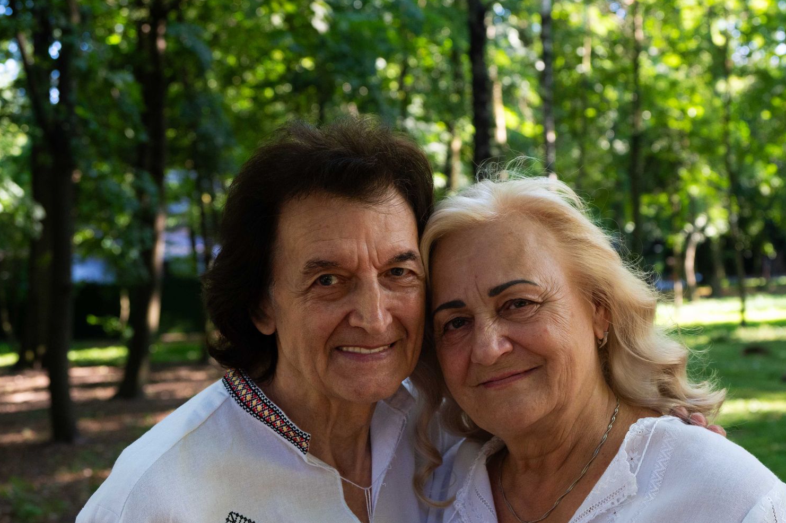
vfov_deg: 23.7
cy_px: 316
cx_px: 496
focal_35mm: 57
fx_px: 1244
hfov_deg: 34.9
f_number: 5.3
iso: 2000
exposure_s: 1/320
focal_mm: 44
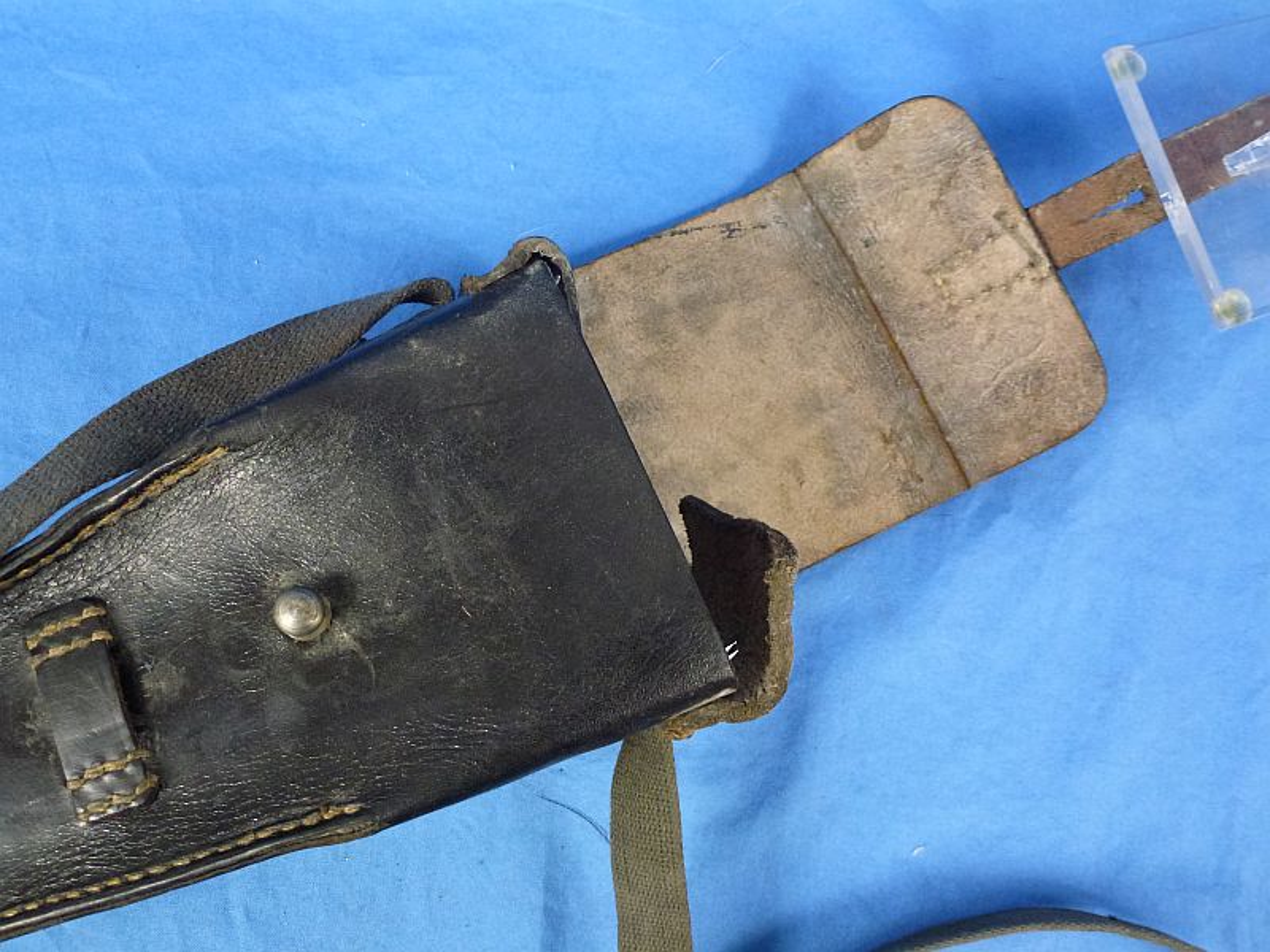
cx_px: 635
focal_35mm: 33
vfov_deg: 42.9
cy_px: 476
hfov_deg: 55.4
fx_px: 1211
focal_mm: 5.9
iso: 400
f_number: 3.6
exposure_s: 1/60
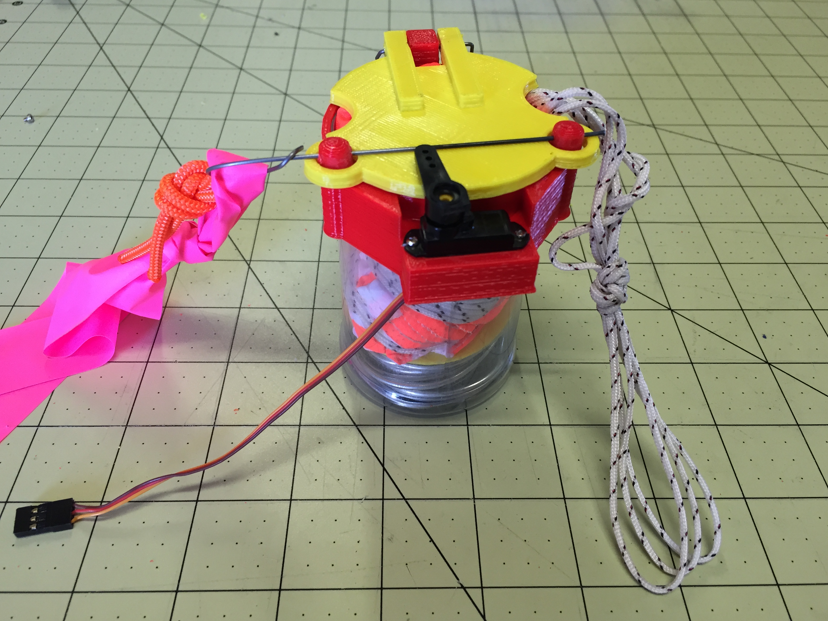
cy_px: 304
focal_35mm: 30
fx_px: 718
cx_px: 428
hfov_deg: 60.0
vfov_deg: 46.8
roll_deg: -1.1
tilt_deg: -43.9
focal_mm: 4.15
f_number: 2.2
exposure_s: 1/30
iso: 64
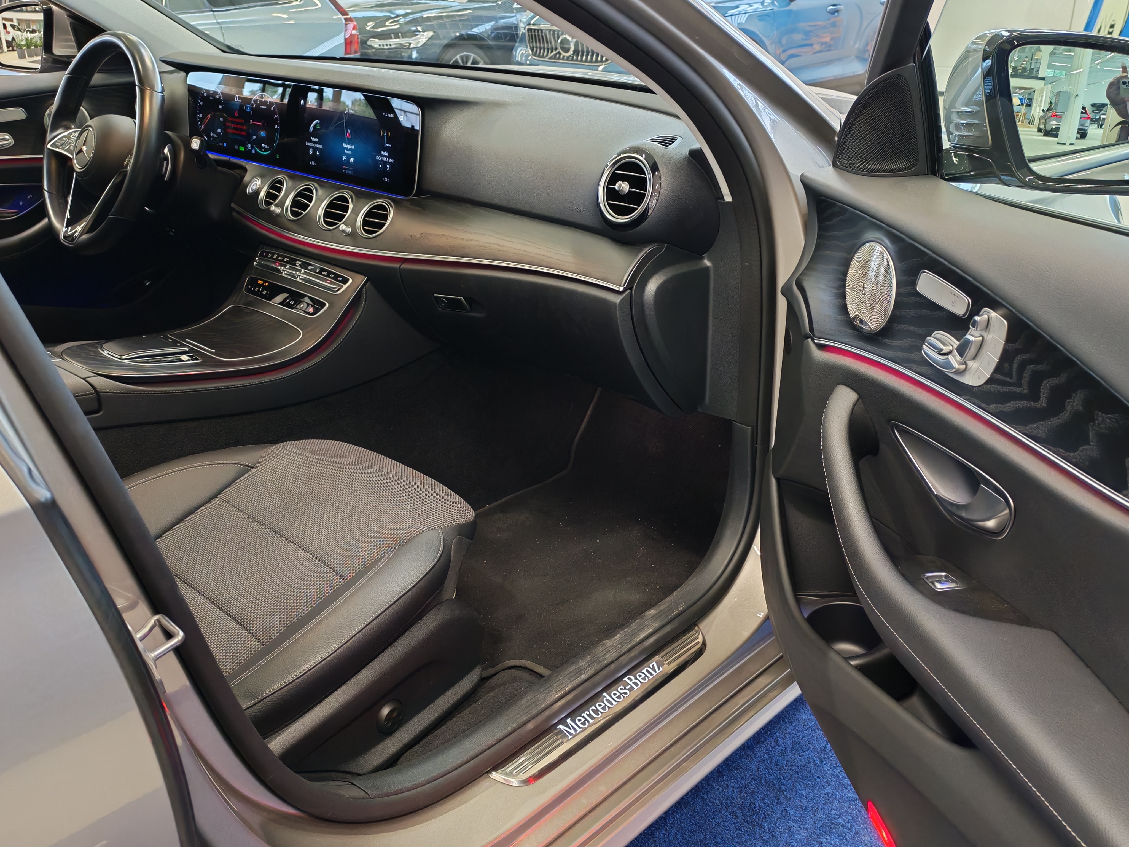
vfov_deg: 44.2
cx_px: 564
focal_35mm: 32
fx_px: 1044
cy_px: 424
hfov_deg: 56.8
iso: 1297
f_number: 1.9
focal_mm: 6.12
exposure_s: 1/100
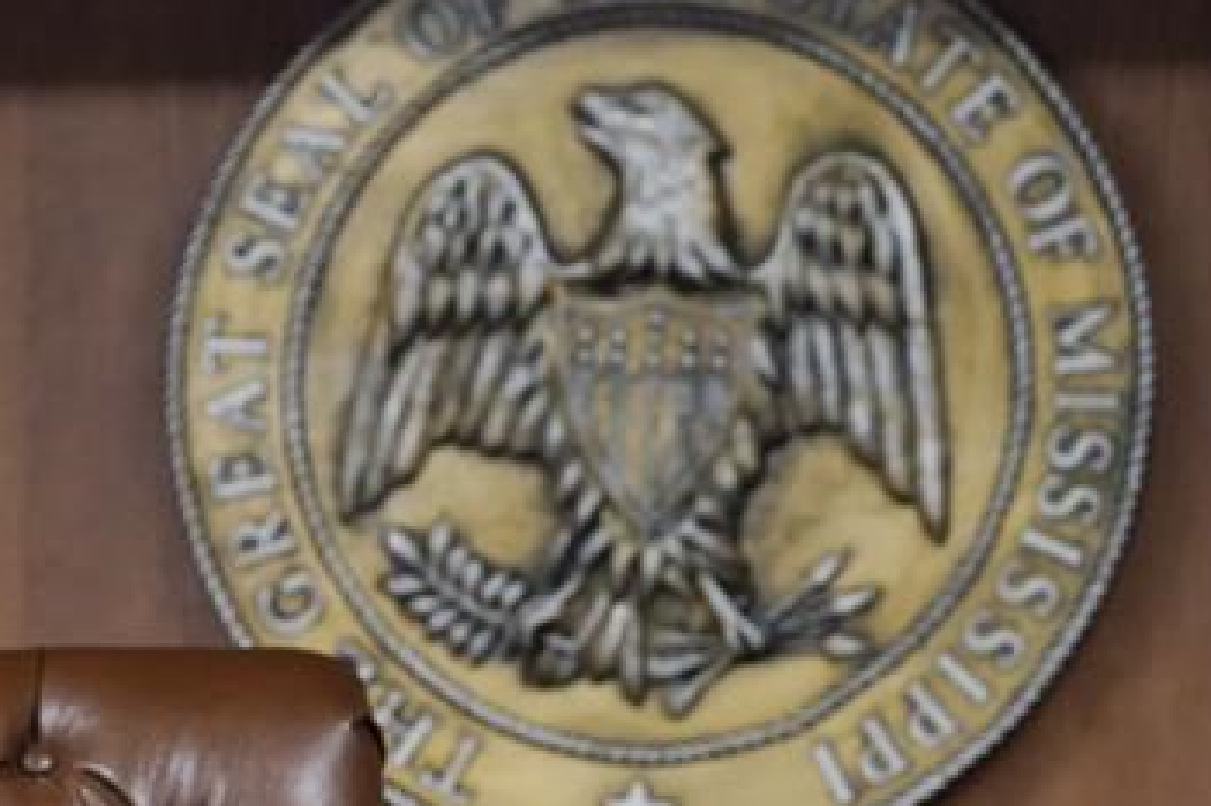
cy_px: 624
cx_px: 118
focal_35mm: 383
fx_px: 12877
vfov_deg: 3.6
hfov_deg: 5.4
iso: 6400
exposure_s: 1/250
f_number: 6.3
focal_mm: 206
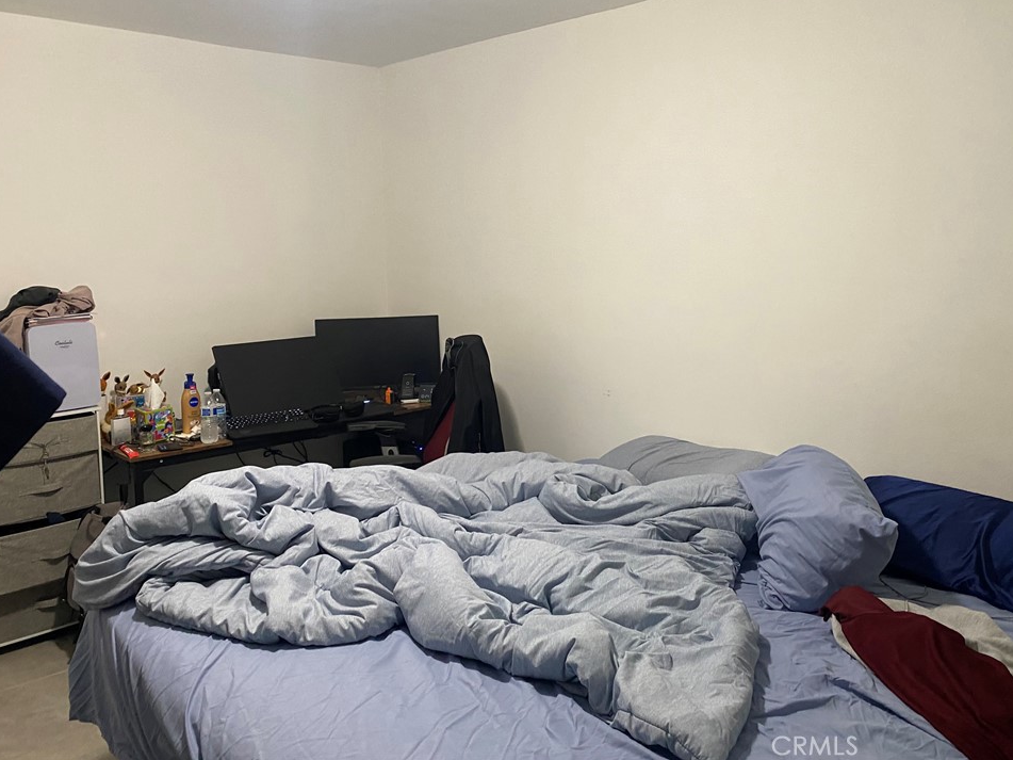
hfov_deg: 63.4
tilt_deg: -7.1
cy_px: 352
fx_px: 819
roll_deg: +0.6
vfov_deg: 49.7
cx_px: 516
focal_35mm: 28
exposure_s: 1/60
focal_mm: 4.25
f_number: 1.8
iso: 320
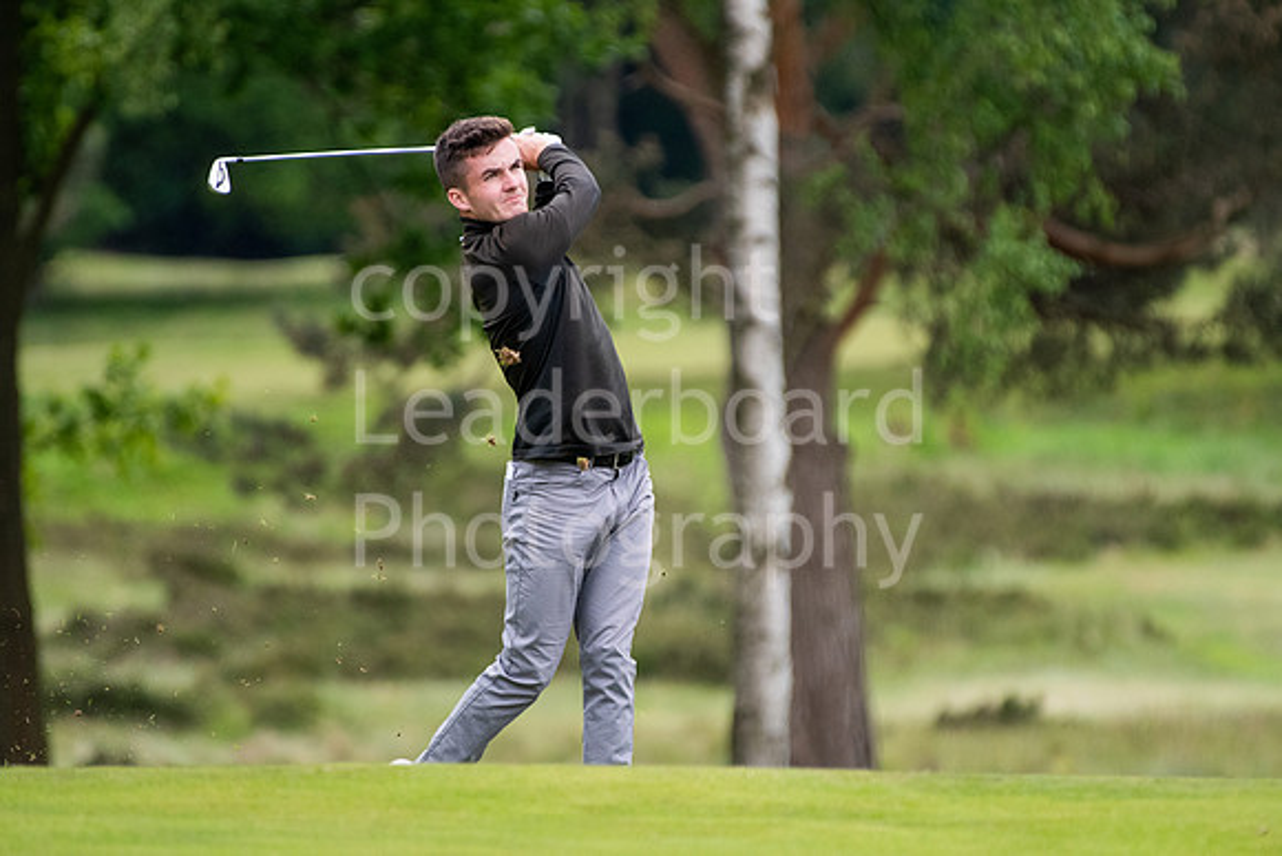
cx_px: 641
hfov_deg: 2.9
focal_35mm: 720
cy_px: 428
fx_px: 25645
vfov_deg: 1.9
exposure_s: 1/1600
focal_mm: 480
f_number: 5.6
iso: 1600
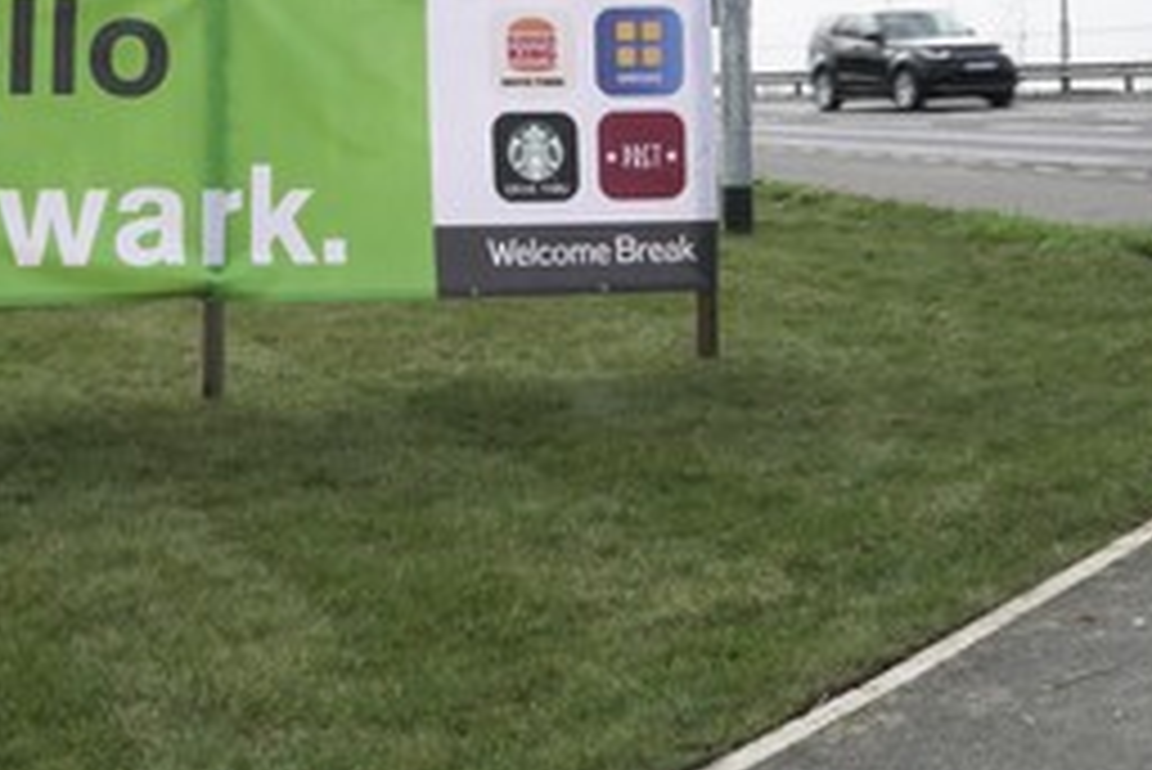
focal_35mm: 69
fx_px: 2209
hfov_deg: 29.2
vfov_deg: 19.3
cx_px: 495
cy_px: 25
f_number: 22
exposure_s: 1/50
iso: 250
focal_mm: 23
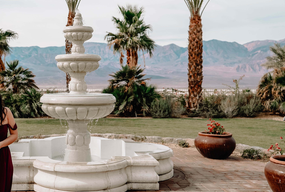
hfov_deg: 34.9
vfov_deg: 24.3
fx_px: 444
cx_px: 75
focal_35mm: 56
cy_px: 99
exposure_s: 1/1000
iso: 100
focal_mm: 31
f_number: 4
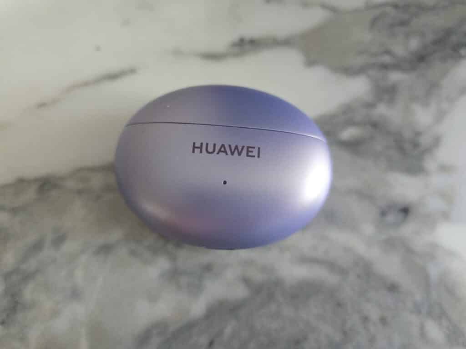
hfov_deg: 73.9
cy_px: 174
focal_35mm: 23
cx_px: 233
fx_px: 310
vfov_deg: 58.9
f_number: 1.7
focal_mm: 6.3
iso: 400
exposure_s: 1/37
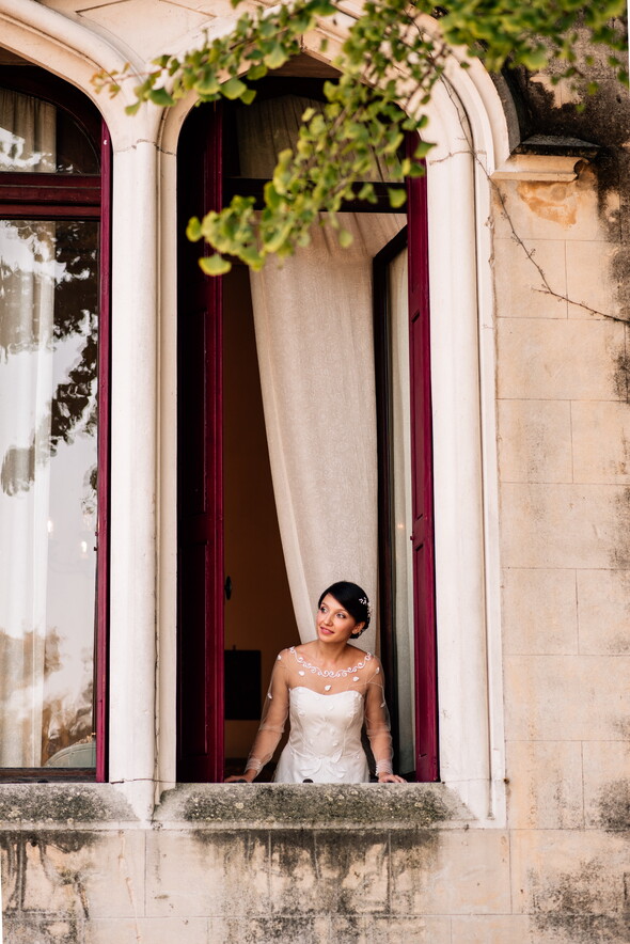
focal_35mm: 85
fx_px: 2229
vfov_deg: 23.9
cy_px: 472
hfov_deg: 16.1
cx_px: 315
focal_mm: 85
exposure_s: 1/400
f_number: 2.2
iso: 200
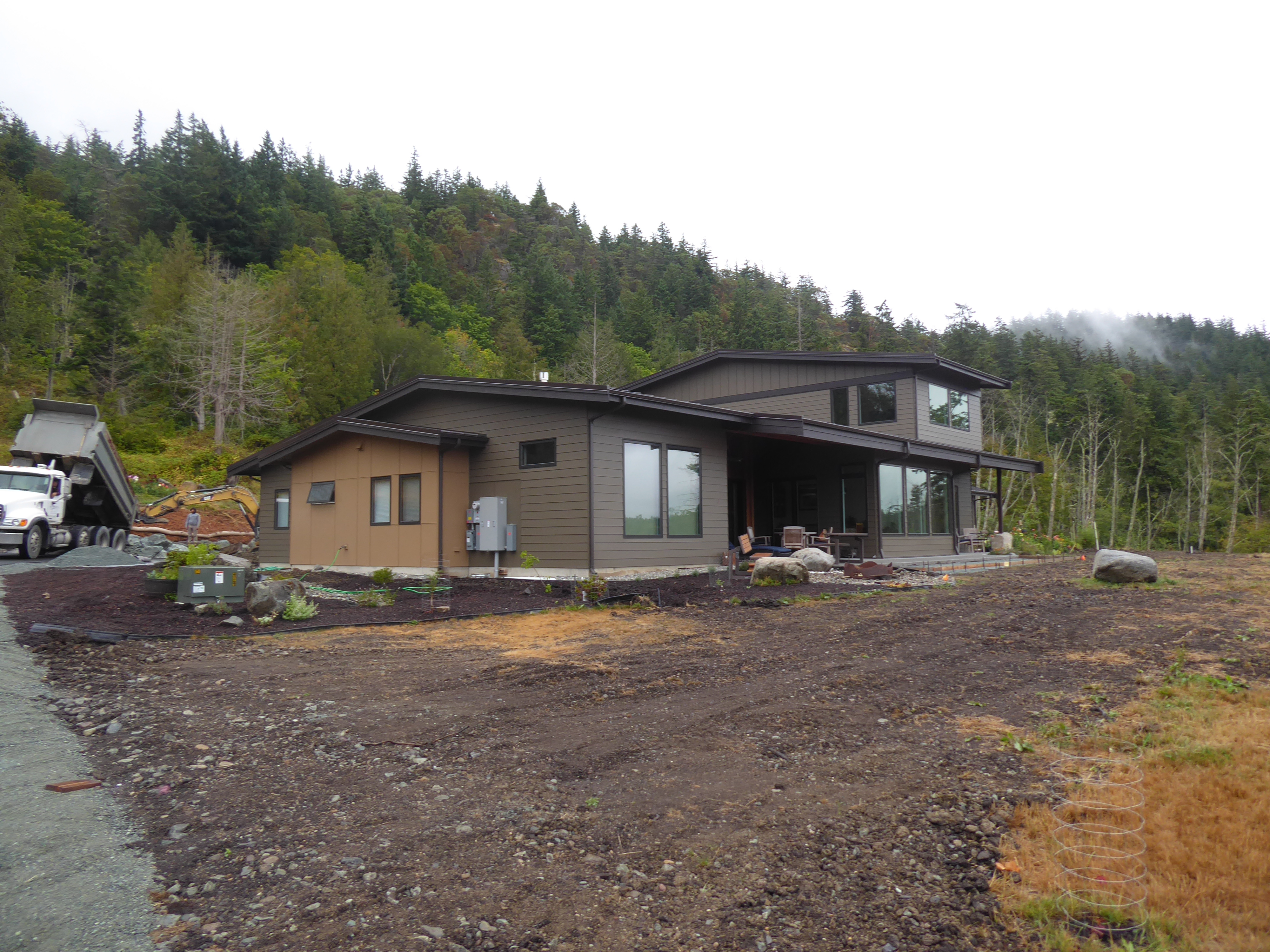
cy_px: 476
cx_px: 635
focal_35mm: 24
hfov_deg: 71.6
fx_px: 881
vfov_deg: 56.8
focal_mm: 4.3
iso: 80
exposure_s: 1/80
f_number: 3.3
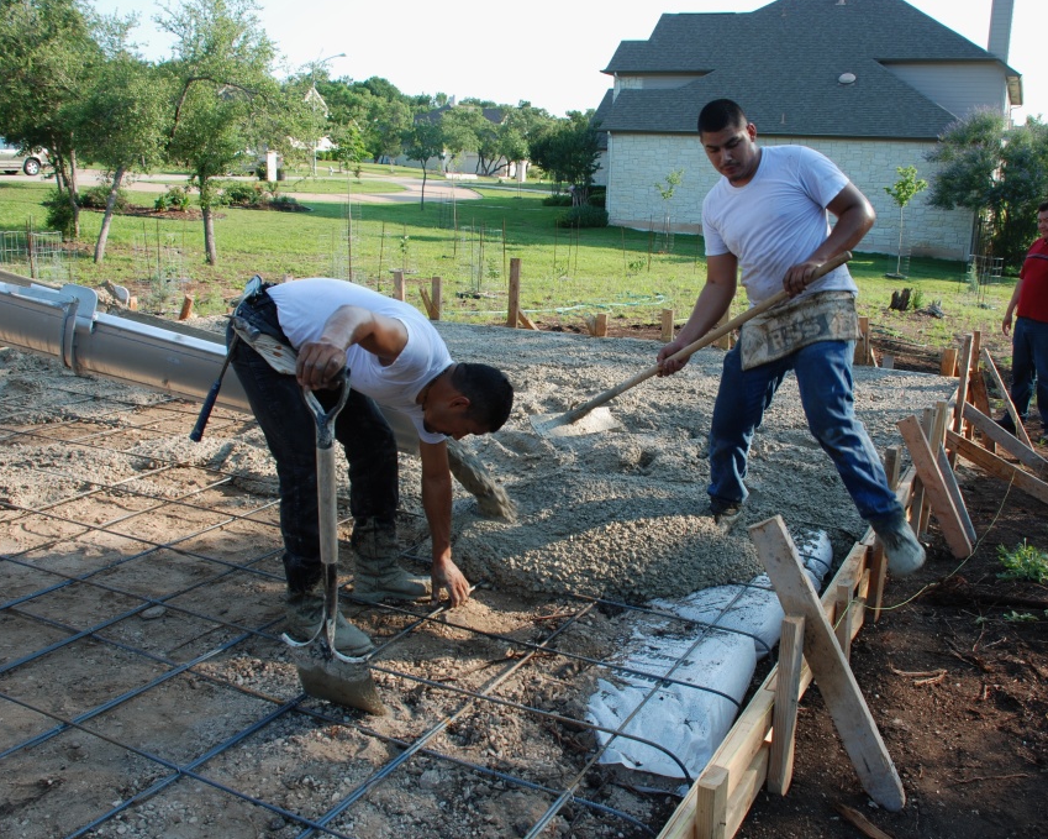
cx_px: 562
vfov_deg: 43.3
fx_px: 1054
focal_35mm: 34
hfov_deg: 52.8
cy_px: 417
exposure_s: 1/125
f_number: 5.6
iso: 110
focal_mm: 20
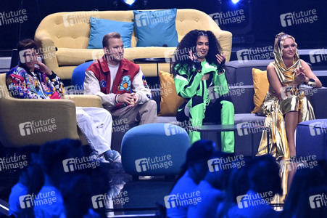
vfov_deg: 3.4
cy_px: 109
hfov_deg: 5.2
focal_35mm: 400
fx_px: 3631
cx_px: 164
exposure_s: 1/640
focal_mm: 400
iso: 5000
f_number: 5
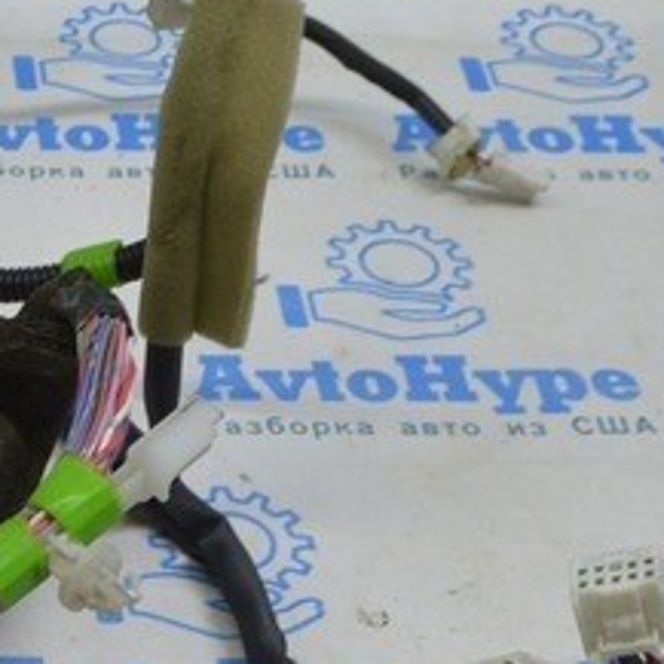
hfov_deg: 13.5
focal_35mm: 120
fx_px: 2604
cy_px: 604
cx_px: -404
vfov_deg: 14.4
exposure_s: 1/40
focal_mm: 20
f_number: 5.6
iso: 400
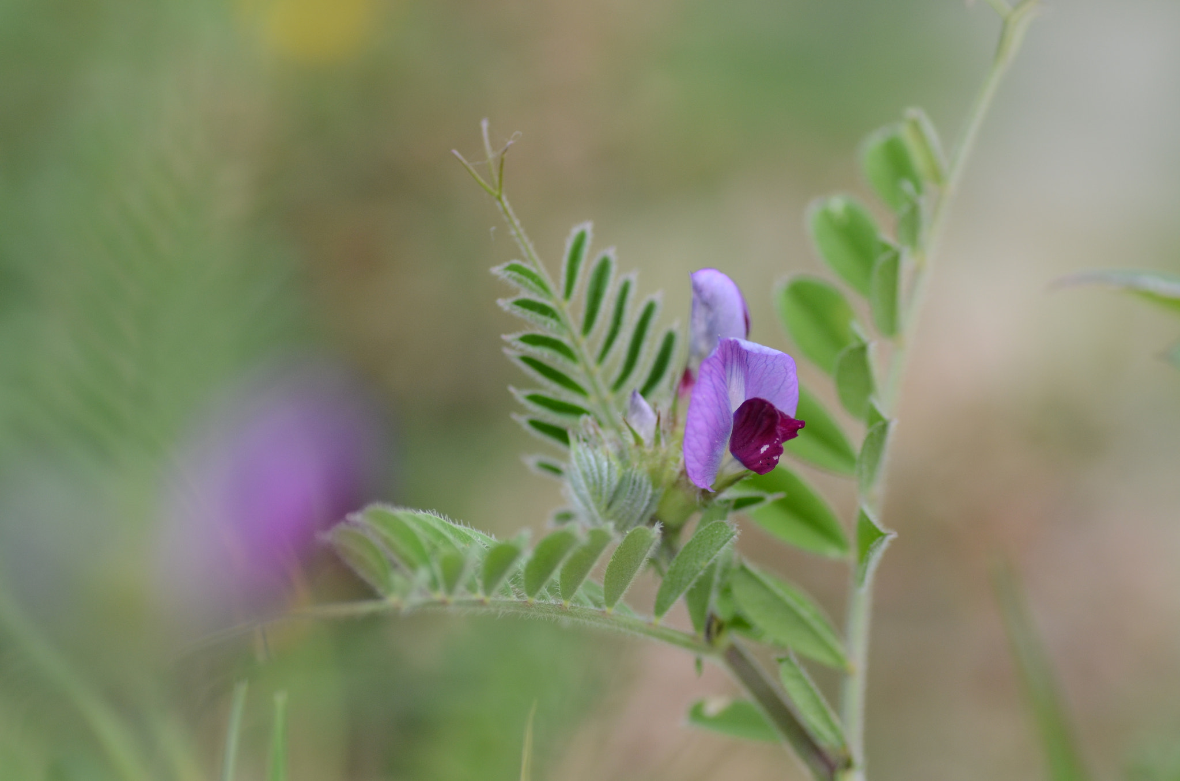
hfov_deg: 15.2
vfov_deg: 10.1
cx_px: 590
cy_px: 390
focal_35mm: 135
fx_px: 4415
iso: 400
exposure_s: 1/500
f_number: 5.6
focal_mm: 90
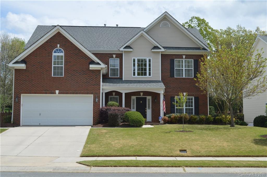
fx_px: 322
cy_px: 88
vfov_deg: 30.8
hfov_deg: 45.0
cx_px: 134
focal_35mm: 44
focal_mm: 29
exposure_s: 1/250
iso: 100
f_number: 8
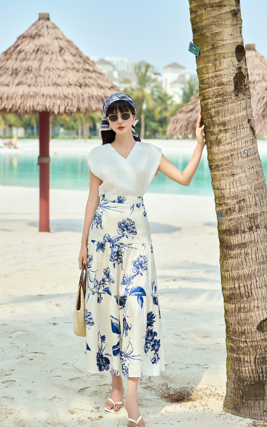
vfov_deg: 27.9
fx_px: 862
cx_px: 109
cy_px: 216
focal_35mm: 74
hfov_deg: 17.6
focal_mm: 62
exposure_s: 1/1000
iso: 100
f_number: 3.2
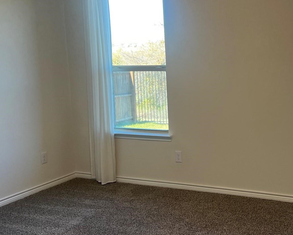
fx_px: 434
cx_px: 232
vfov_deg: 30.2
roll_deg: +1.5
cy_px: 101
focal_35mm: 50
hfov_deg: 36.2
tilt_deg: -6.1
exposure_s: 1/120
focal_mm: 5.7
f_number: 1.5
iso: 50
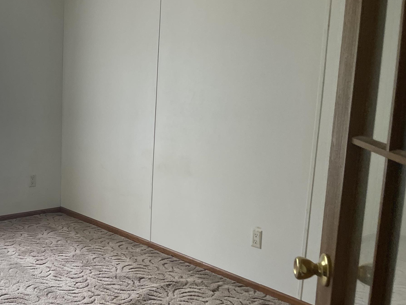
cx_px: 58
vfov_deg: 33.6
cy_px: 154
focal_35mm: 43
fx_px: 504
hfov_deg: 41.2
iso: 100
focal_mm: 5.1
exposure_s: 1/121
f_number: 1.6
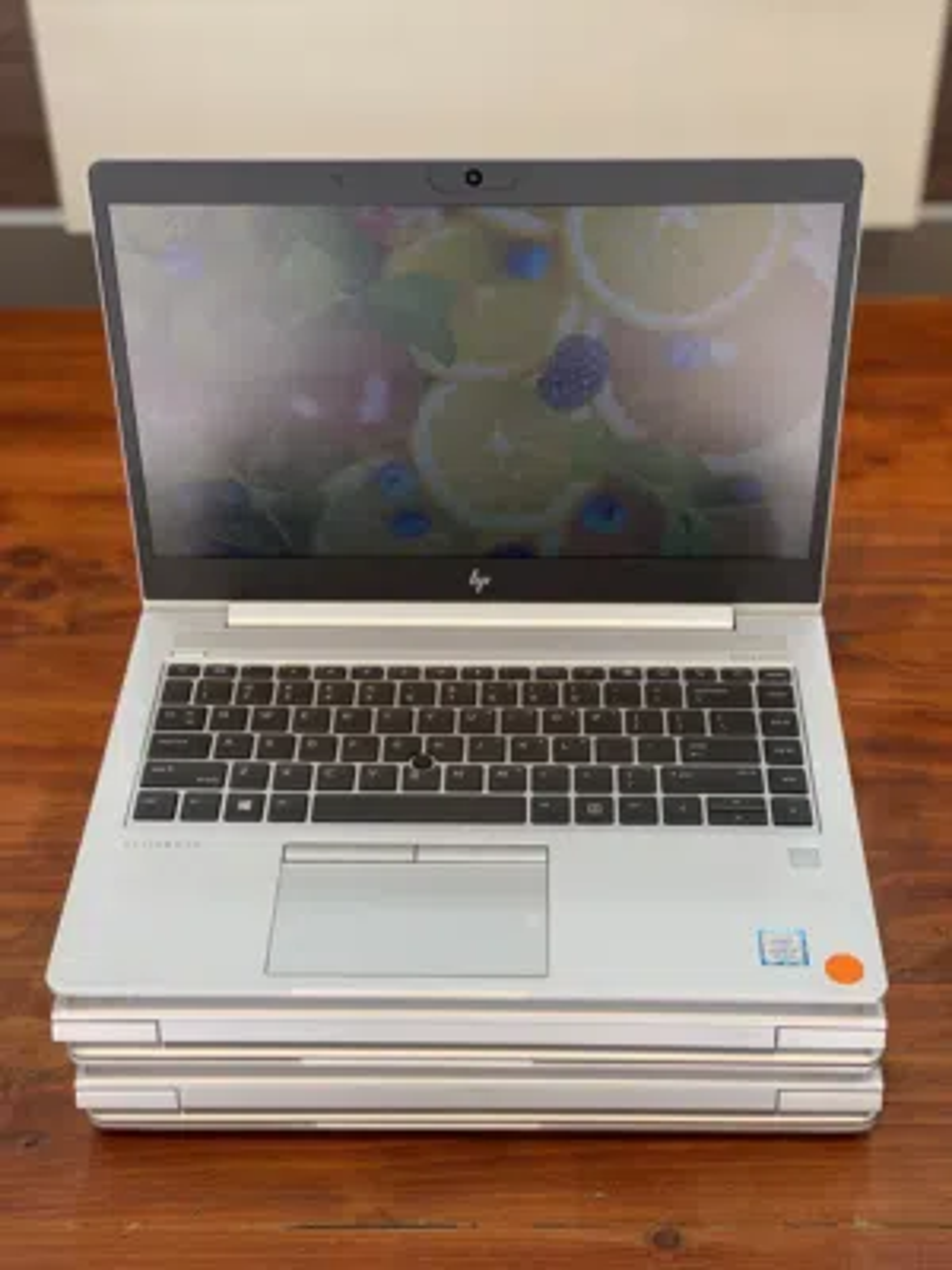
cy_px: 635
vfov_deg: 36.8
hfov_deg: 28.0
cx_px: 476
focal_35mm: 52
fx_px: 1907
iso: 32
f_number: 2
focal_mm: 6
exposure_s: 1/122
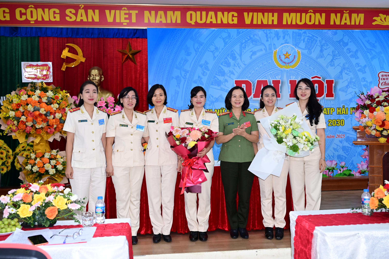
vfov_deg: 35.9
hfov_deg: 51.9
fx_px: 400
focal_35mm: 37
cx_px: 194
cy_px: 130
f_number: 4
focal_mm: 37
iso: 1600
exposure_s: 1/125
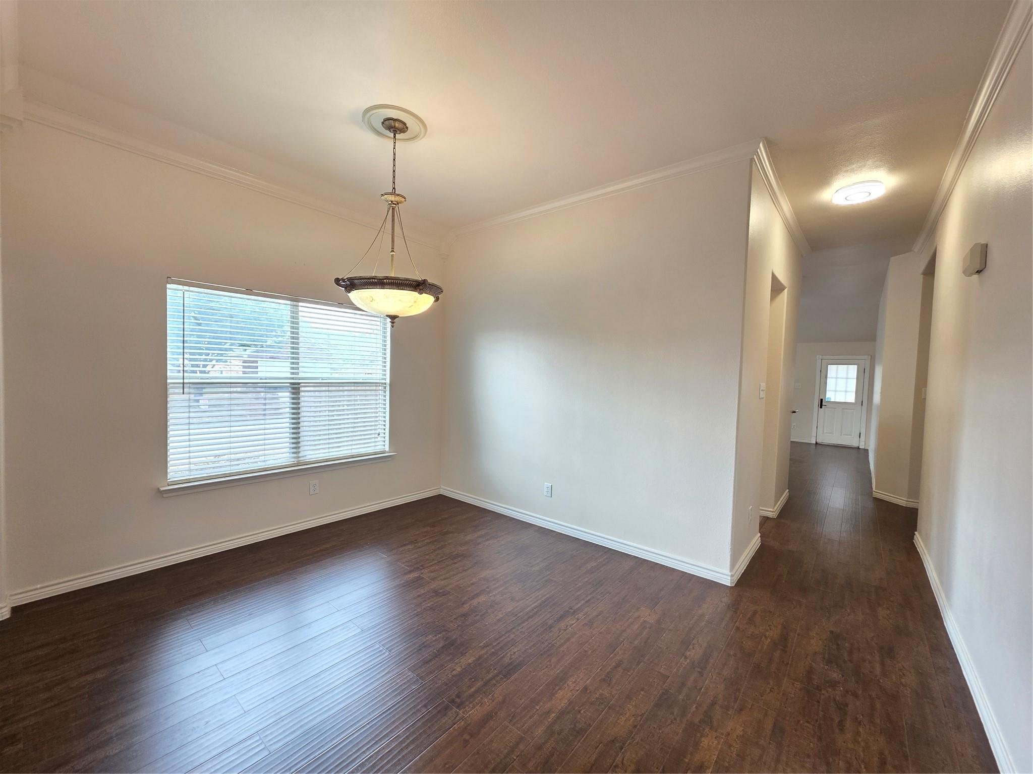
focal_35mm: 13
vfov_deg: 89.9
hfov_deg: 106.2
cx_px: 516
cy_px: 387
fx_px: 388
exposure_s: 1/60
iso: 100
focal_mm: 2.2
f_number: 1.9
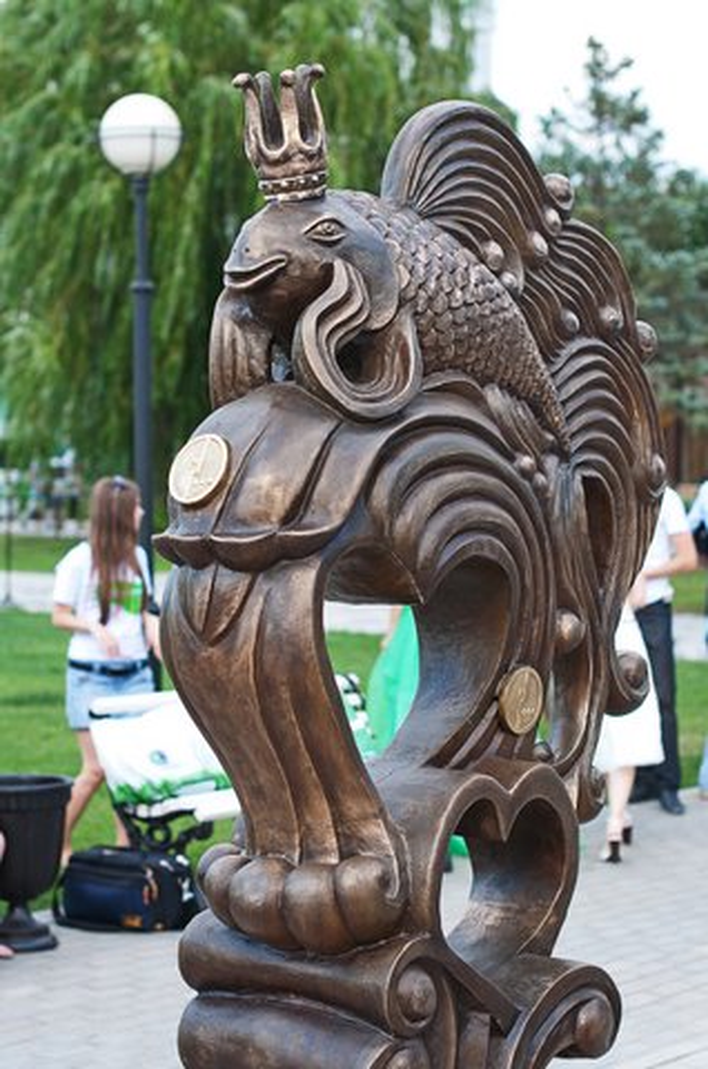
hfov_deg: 18.1
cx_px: 354
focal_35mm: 75
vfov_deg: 27.0
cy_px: 534
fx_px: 2222
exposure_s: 1/400
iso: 100
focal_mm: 50
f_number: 2.8
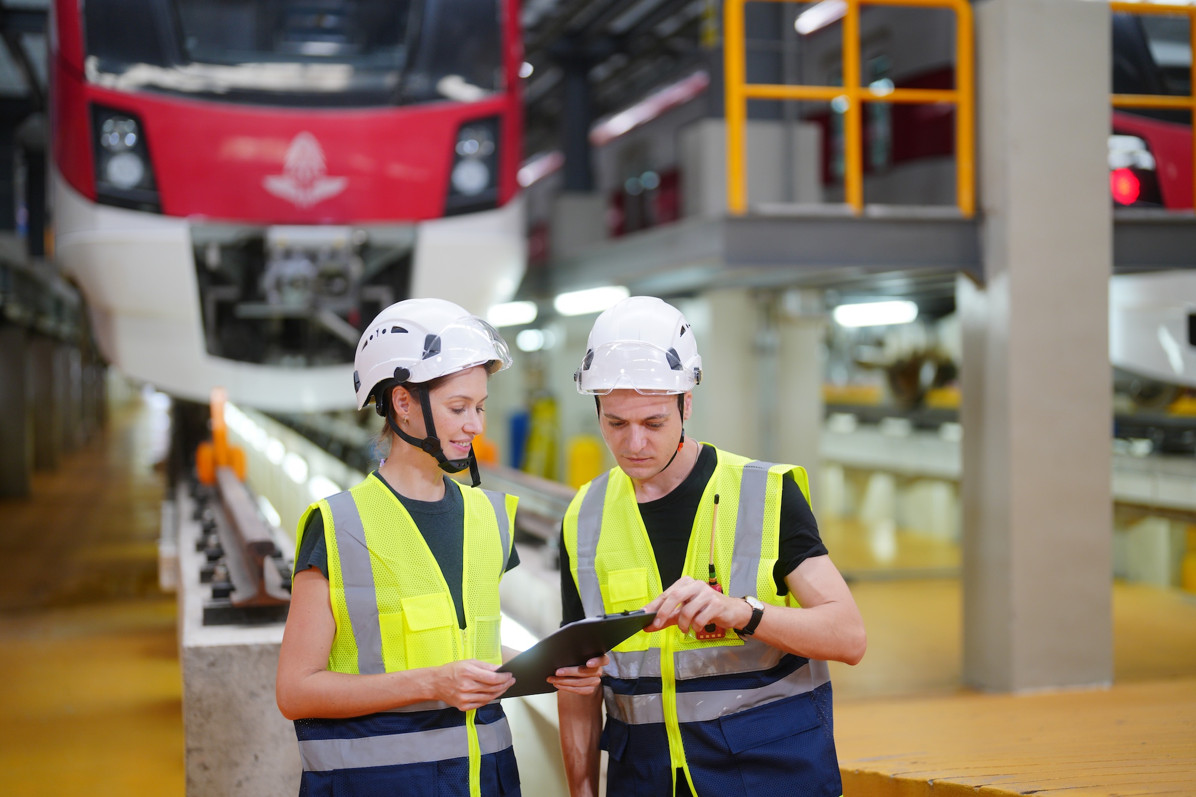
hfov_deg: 39.6
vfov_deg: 27.0
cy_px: 398
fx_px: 1661
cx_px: 598
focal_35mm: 50
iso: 200
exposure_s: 1/125
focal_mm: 50
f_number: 1.2
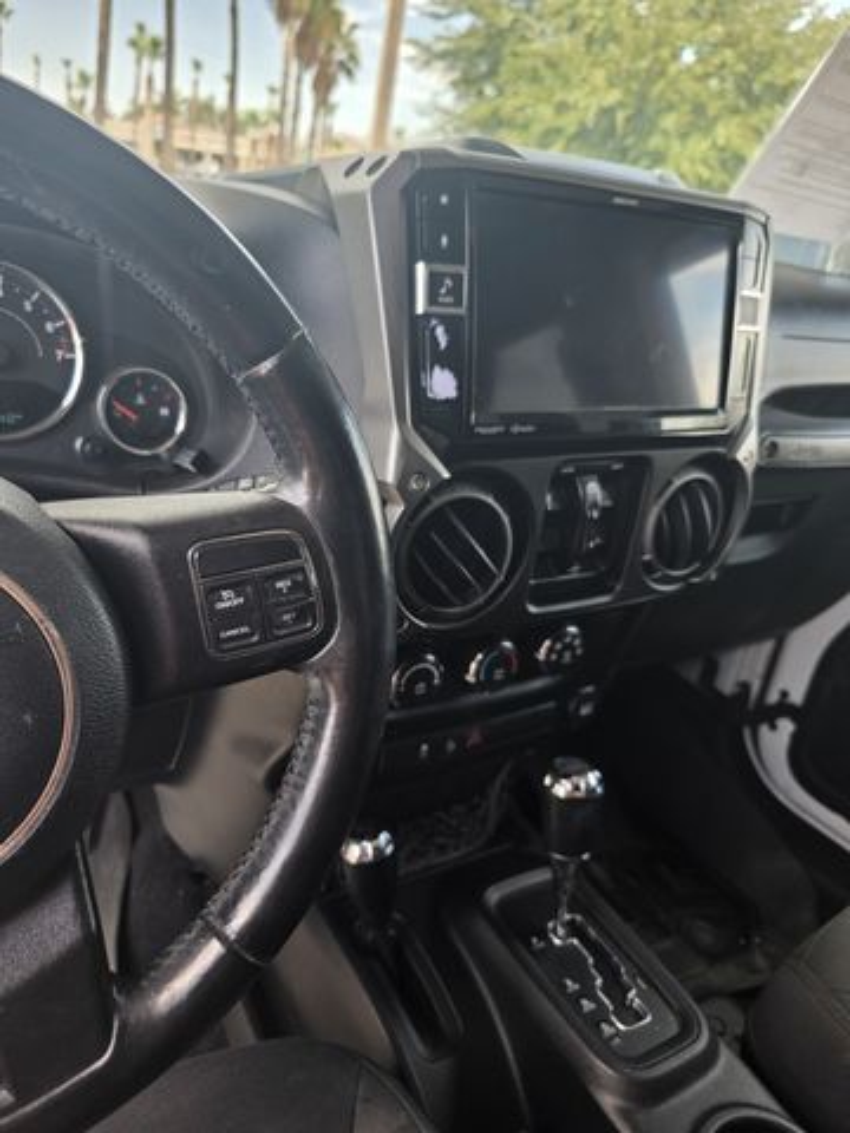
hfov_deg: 58.9
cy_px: 566
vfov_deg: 73.9
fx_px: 753
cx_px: 425
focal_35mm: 23
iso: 40
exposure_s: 1/180
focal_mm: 6.3
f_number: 1.7
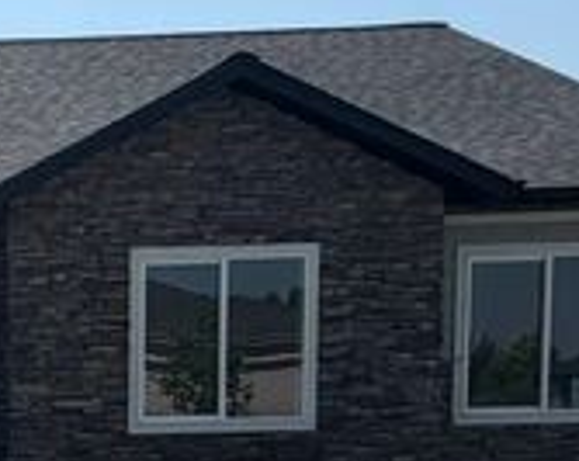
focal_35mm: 84
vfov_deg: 17.5
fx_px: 1437
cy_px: 541
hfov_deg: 18.8
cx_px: -388
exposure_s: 1/1259
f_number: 2.2
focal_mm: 2.22
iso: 20
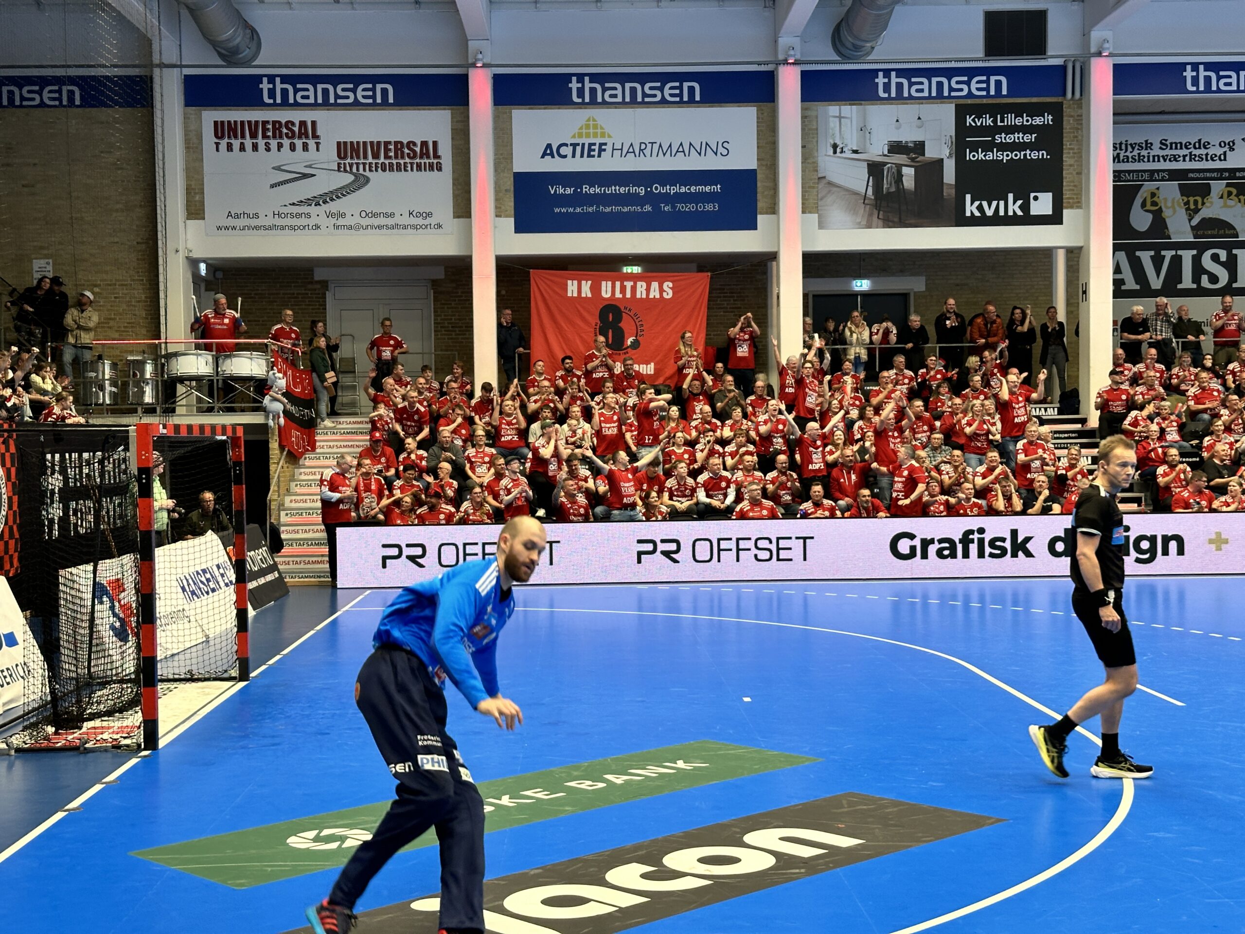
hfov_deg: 39.7
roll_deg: +1.0
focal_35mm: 48
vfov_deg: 30.3
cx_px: 622
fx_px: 1726
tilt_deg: +0.2
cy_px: 467
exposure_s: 1/85
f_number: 1.78
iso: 80
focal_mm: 6.86
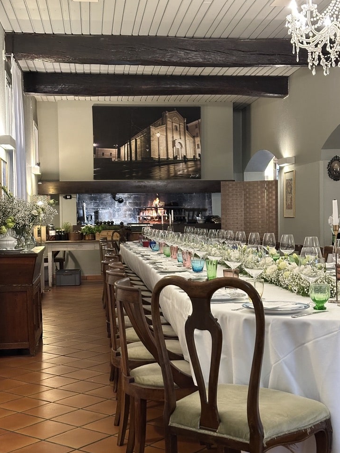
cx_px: 168
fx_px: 668
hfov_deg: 28.6
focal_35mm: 51
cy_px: 238
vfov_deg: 37.5
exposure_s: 1/33
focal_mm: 6.86
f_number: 1.78
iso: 500
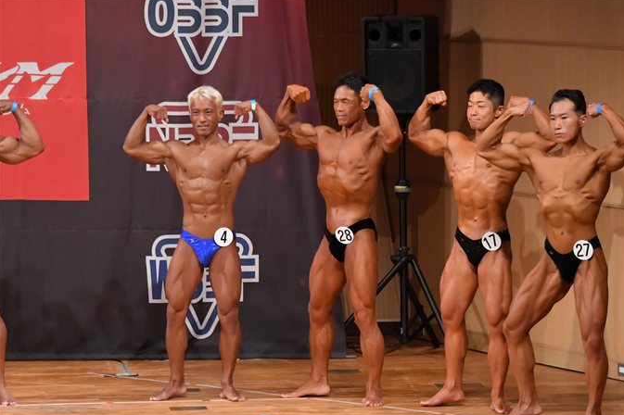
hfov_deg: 8.2
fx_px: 4331
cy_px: 233
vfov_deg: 5.5
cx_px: 357
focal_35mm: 250
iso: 9000
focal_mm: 145
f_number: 5.6
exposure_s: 1/400
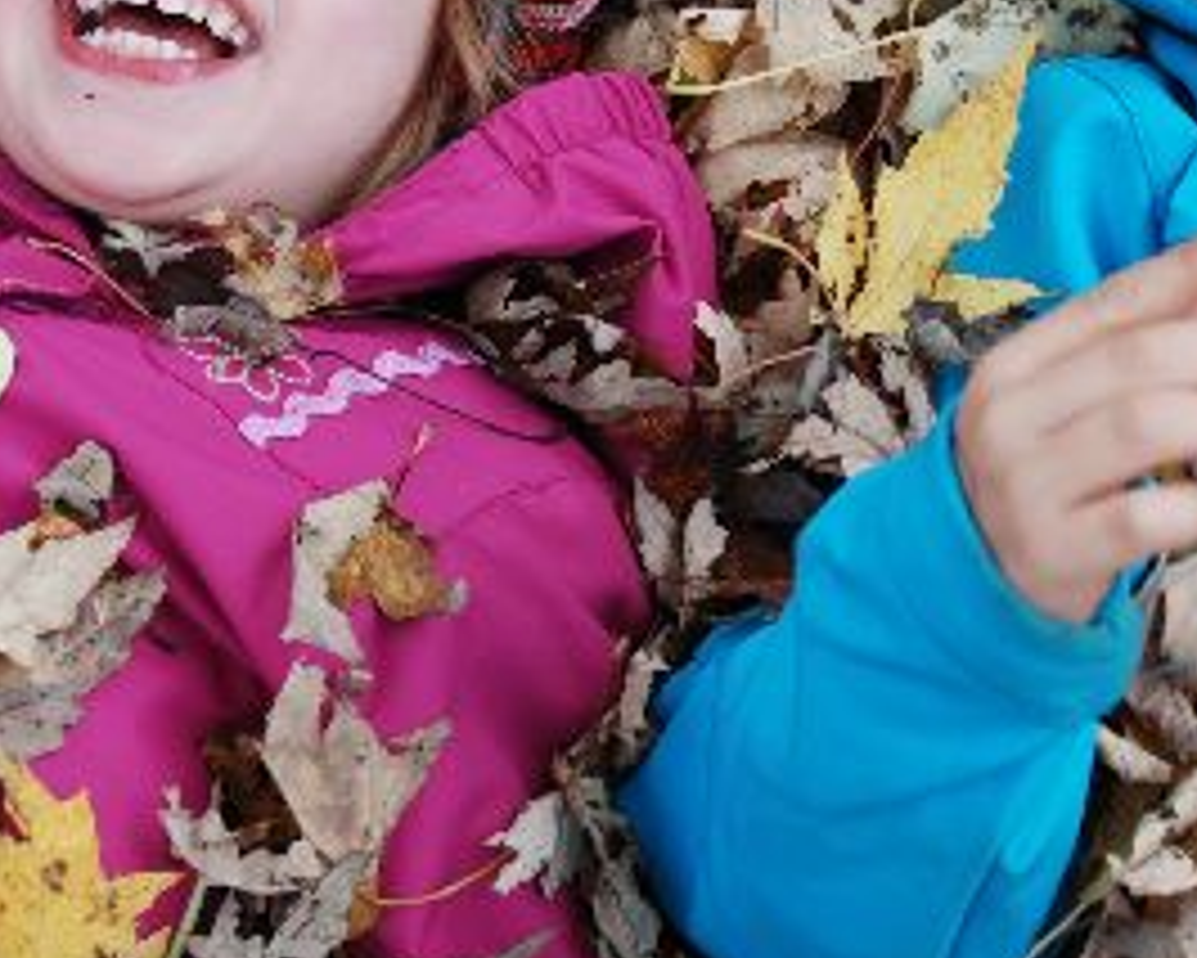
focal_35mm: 114
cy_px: 241
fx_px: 4055
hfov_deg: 16.8
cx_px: 783
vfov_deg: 13.4
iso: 200
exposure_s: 1/400
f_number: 3.8
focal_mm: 27
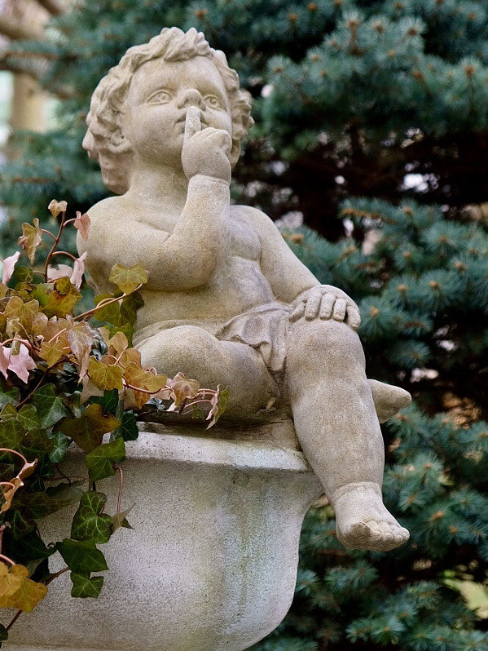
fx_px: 3006
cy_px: 239
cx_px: 176
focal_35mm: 160
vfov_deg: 12.3
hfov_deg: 9.3
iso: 200
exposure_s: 1/110
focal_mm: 55
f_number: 4
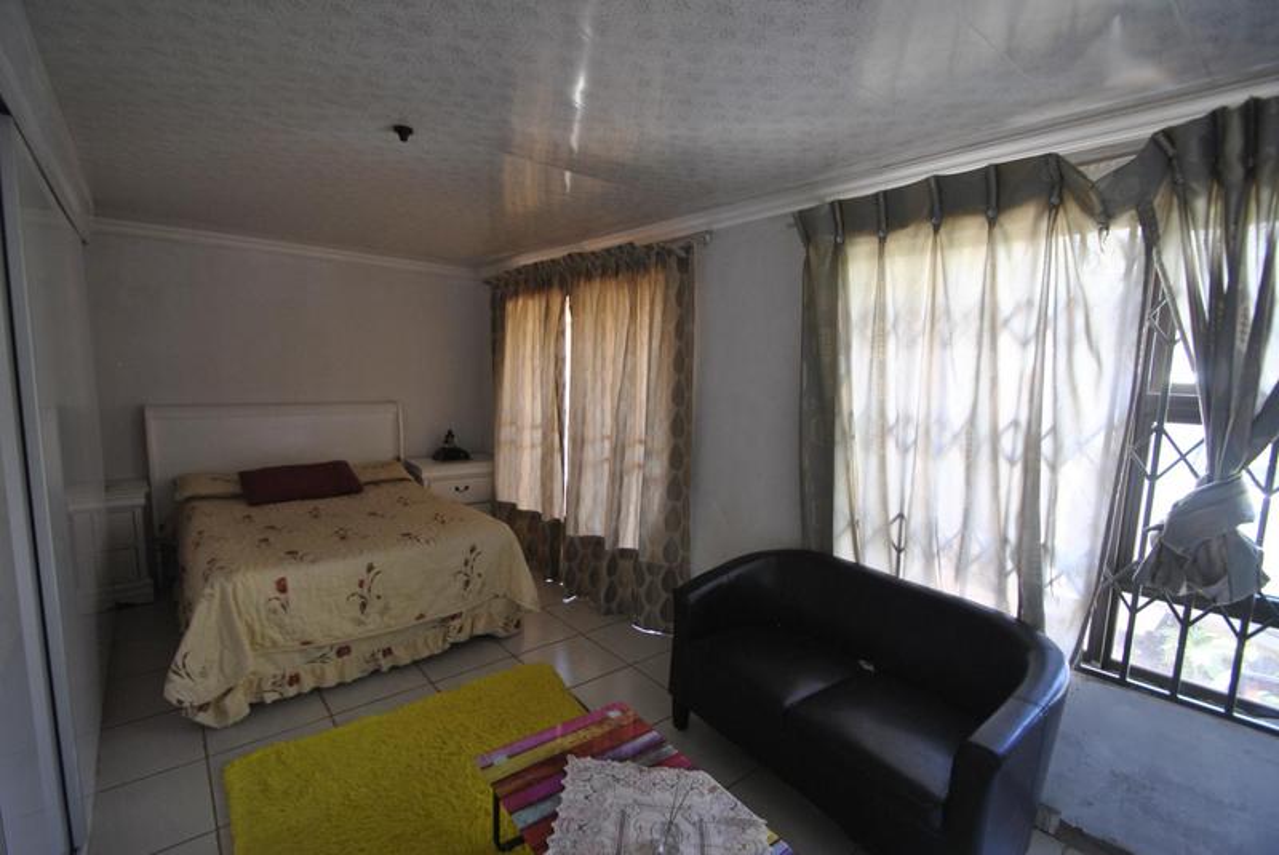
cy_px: 428
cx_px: 640
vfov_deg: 77.4
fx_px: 533
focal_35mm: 15
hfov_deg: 100.3
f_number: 3.5
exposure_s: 1/30
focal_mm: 10
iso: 360
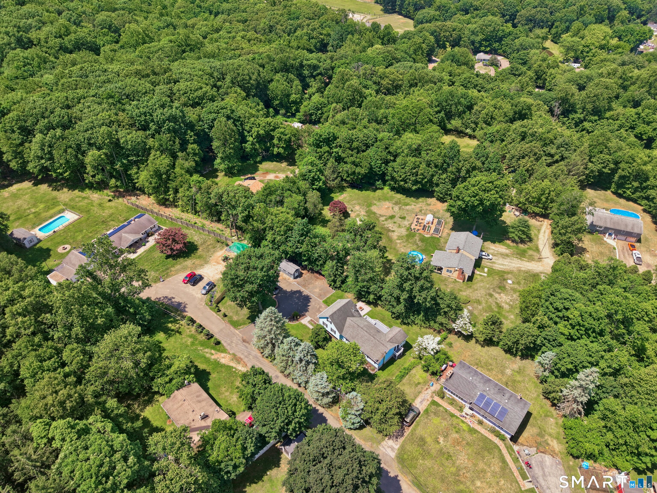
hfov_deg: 71.6
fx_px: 456
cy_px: 246
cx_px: 328
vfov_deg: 56.8
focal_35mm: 24
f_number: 1.8
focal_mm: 8.7
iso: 100
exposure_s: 1/2000
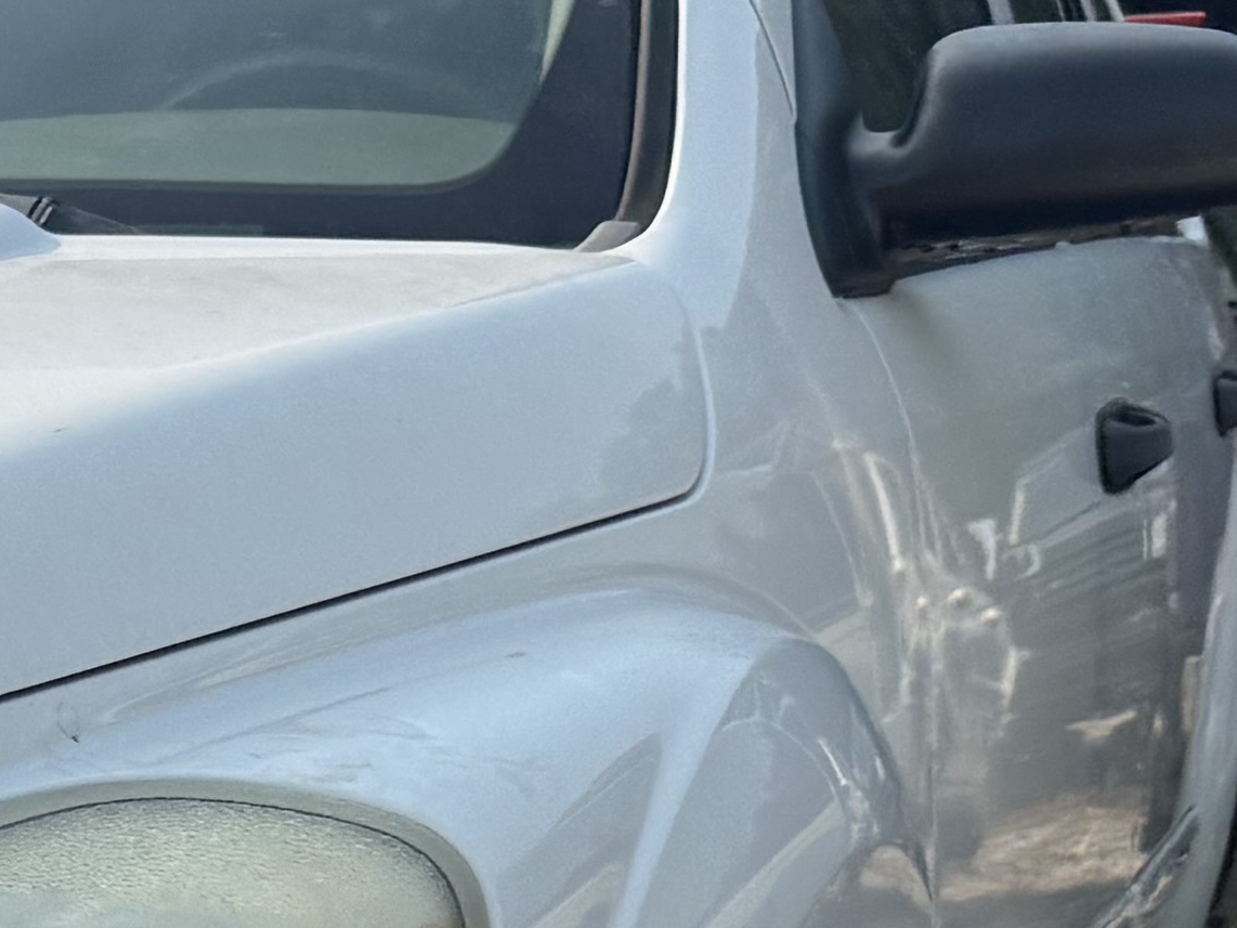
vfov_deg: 12.1
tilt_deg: -6.2
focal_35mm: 120
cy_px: 1139
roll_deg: -2.6
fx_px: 4289
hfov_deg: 14.9
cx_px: -744
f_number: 1.78
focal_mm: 6.76
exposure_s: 1/6173
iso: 100
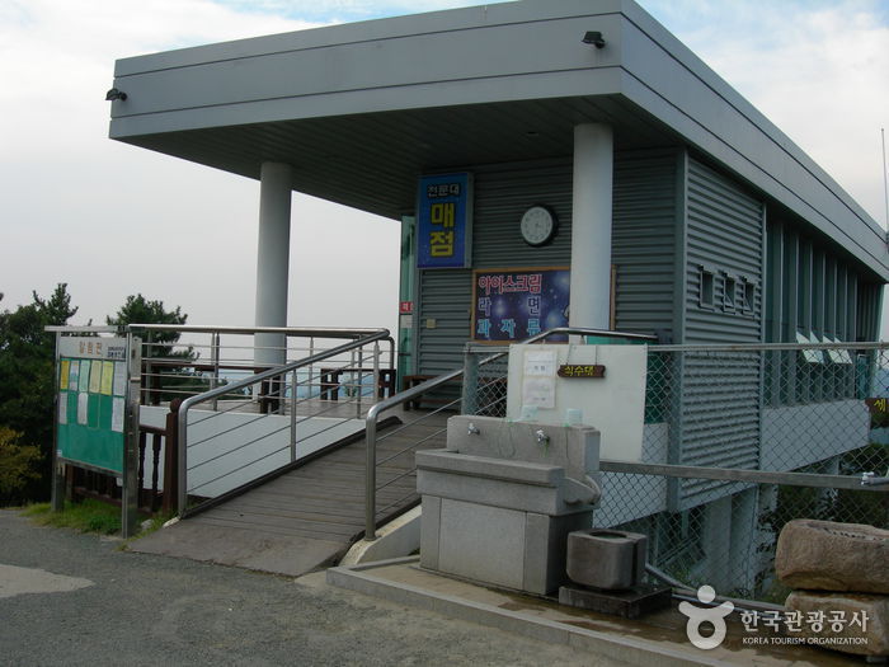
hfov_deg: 49.0
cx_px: 444
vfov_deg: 37.7
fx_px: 976
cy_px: 334
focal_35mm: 38
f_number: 4.8
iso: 50
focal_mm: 7.8
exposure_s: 1/248
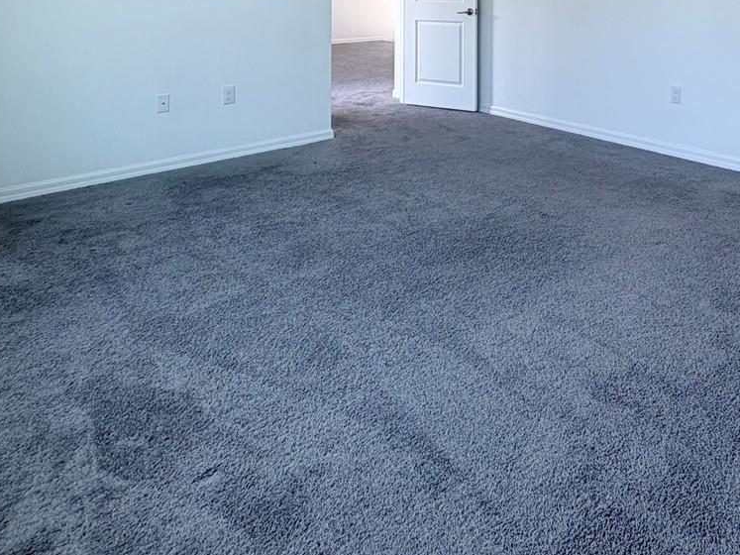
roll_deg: +0.1
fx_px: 641
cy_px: -33
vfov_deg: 39.6
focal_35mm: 30
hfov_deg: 57.4
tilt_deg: +1.0
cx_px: 542
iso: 125
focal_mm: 2.22
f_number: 2.2
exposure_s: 1/121
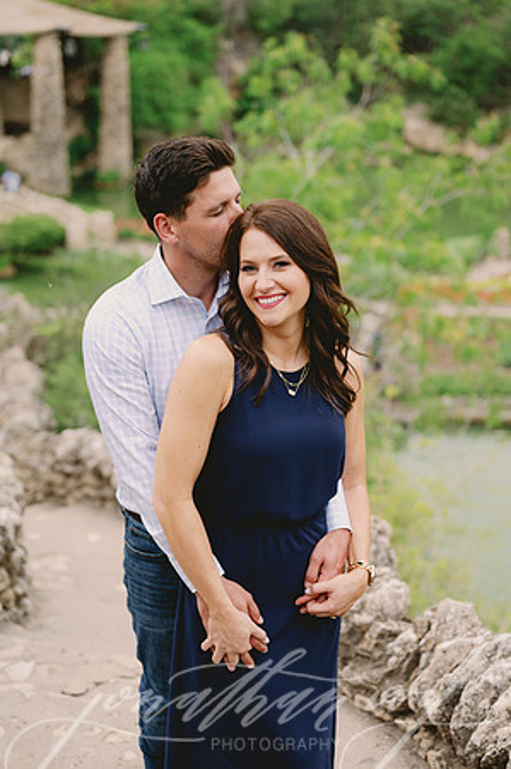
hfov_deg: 26.9
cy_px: 384
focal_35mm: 50
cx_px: 256
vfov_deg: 39.6
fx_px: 1067
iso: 400
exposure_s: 1/1000
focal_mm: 50
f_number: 2.5
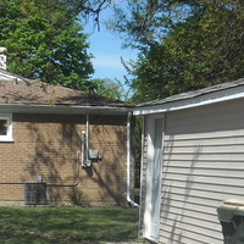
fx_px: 790
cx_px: -16
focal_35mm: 99
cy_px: 210
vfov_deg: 17.4
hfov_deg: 17.1
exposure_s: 1/296
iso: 64
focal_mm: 5.7
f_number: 5.6
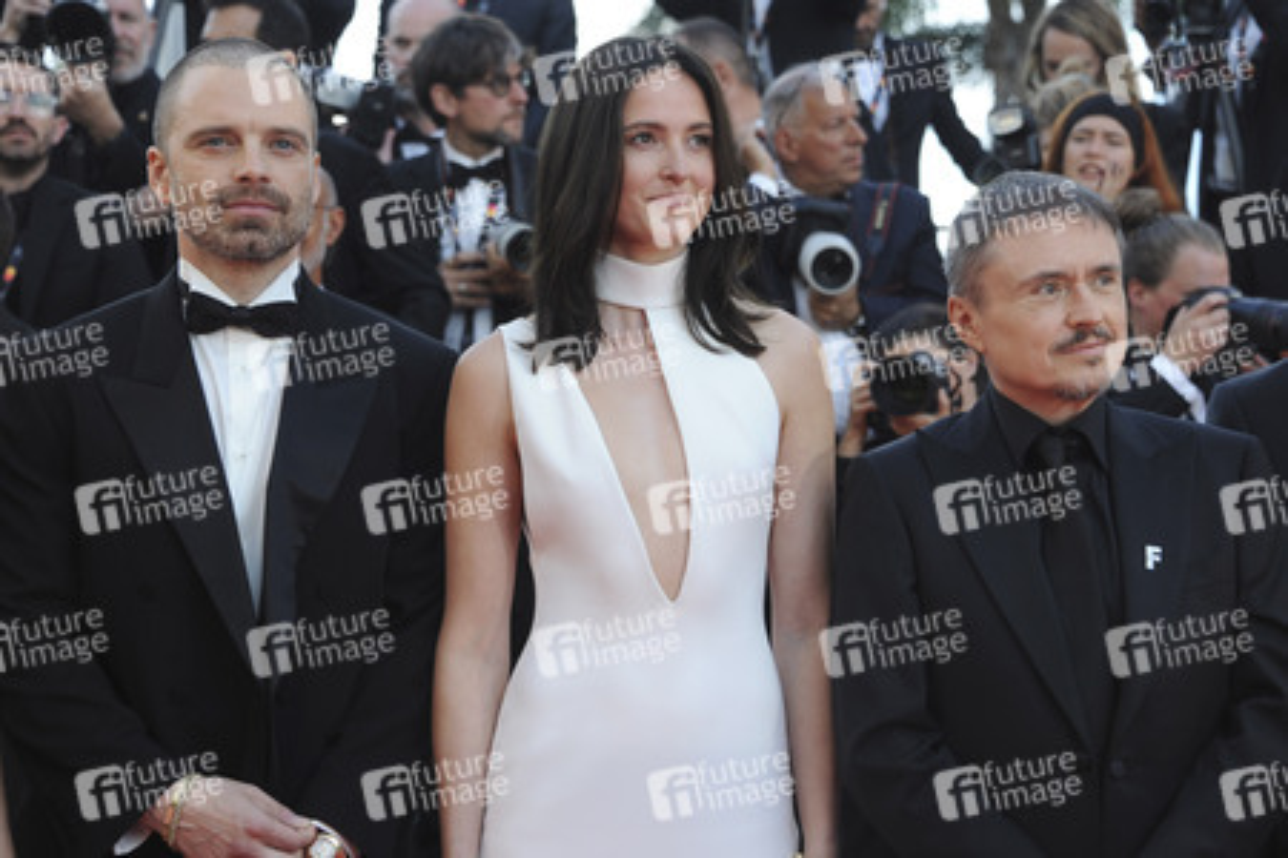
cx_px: 644
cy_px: 429
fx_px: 3506
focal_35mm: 98
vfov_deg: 14.0
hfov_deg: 20.8
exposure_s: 1/250
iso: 640
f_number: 5.6
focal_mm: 98
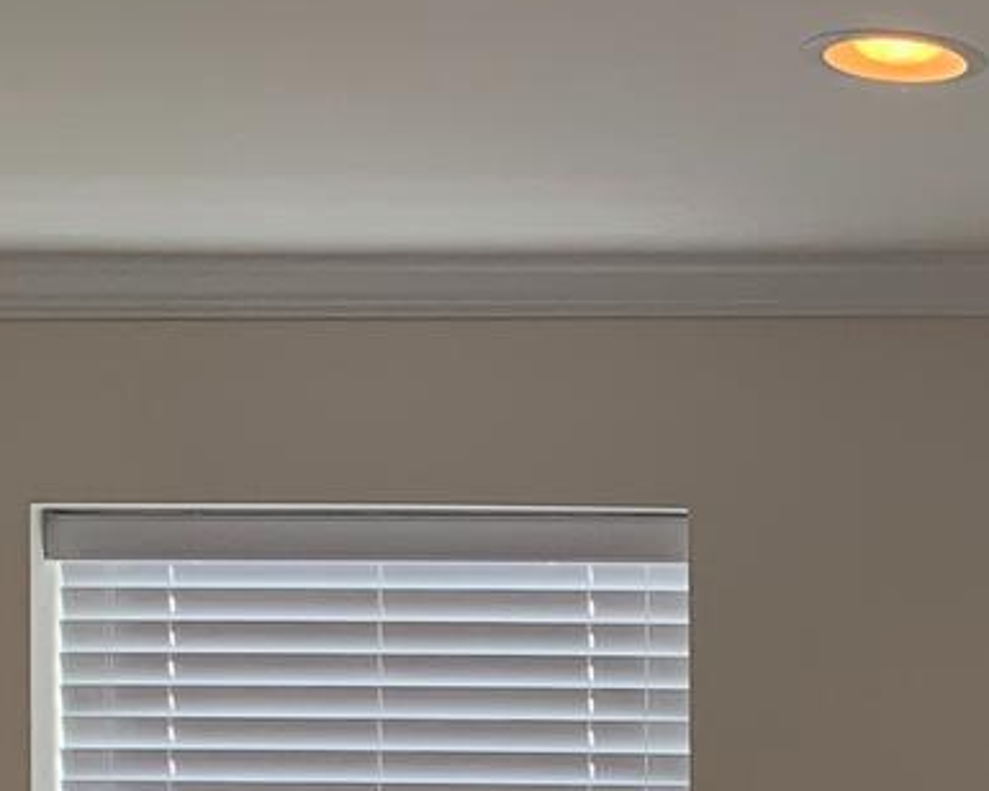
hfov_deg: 12.9
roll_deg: -0.5
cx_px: 1785
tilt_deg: -1.3
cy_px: 1325
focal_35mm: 135
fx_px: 3952
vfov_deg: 10.8
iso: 50
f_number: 1.8
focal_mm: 4.25
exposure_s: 1/60
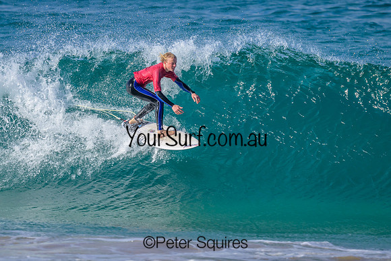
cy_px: 116
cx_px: 175
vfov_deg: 1.3
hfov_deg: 1.9
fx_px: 11932
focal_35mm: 1098
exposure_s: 1/2000
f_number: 6.3
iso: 450
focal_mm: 800
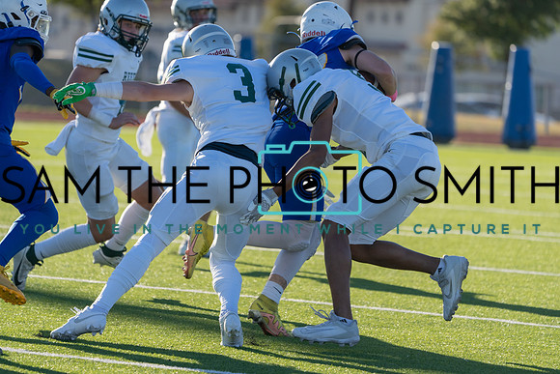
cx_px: 280
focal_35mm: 294
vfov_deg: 4.7
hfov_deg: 7.0
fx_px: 4574
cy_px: 187
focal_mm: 294
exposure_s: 1/1000
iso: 320
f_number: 5.6
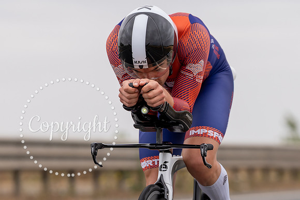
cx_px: 157
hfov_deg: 6.0
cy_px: 197
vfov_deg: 4.0
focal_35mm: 342
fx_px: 2853
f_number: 3.2
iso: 100
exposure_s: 1/800
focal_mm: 134
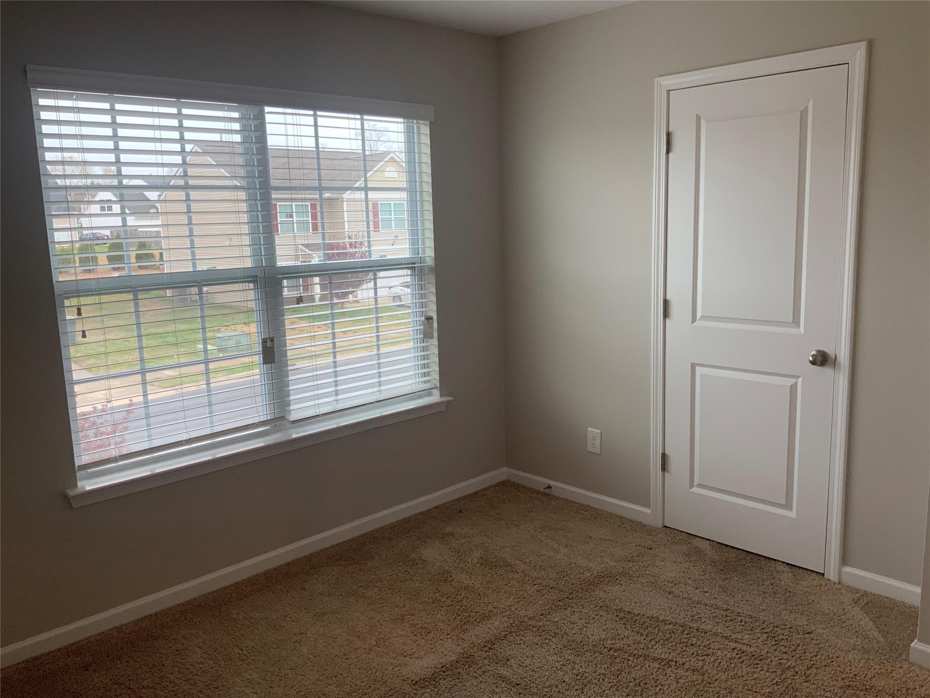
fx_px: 779
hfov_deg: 61.7
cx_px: 465
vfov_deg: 48.2
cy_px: 349
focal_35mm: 29
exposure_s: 1/120
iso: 64
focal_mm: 3
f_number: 1.8
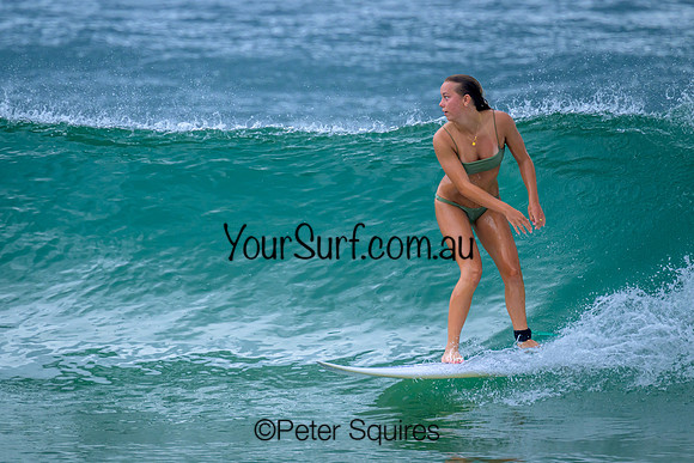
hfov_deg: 3.1
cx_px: 327
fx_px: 12815
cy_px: 209
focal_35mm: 665
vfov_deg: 2.1
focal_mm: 560
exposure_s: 1/2000
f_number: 8
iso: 1600
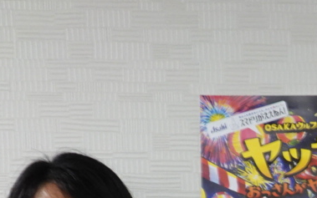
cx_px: 506
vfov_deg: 7.2
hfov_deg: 11.4
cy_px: 423
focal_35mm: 174
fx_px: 1503
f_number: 4
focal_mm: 14.99
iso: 800
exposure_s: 1/40
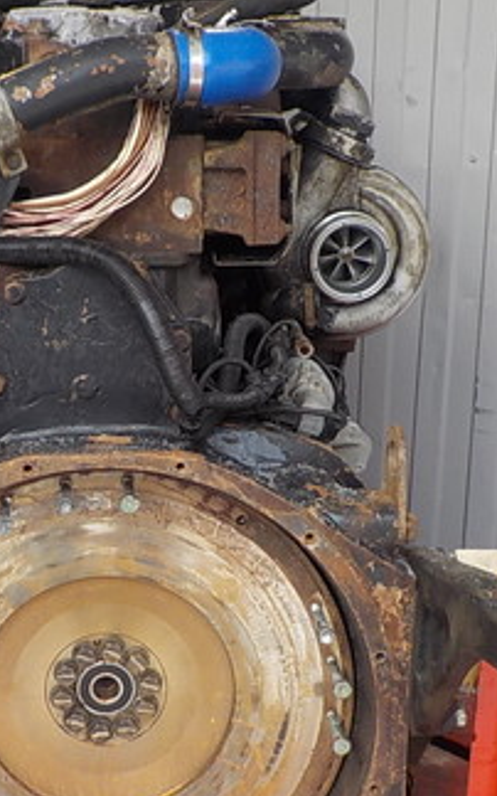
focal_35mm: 63
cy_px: 426
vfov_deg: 32.5
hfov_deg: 20.5
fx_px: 1365
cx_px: 128
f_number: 3.3
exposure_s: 1/80
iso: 125
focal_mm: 4.1
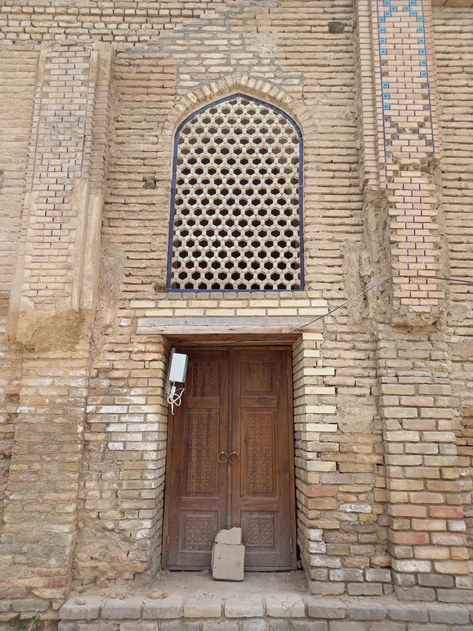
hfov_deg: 54.9
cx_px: 236
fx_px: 455
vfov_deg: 69.4
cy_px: 316
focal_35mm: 25
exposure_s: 1/295
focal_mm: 4.6
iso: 25
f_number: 2
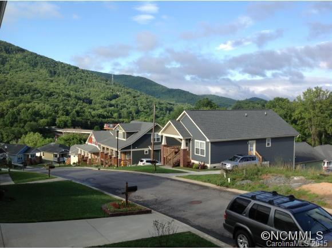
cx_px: 166
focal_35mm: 35
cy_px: 124
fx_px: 336
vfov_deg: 40.8
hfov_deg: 52.6
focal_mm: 4.28
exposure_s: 1/840
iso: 50
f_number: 2.4
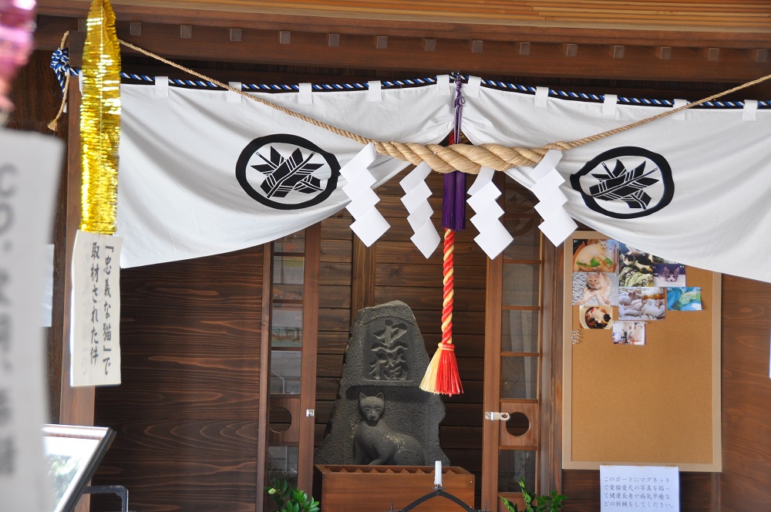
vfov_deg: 17.4
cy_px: 256
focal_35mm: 78
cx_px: 386
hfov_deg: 26.0
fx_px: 1668
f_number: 4.8
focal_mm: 52
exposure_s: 1/15
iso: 450
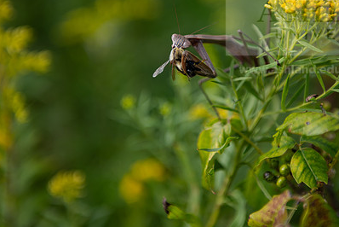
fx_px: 961
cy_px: 87
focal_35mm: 102
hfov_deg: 20.0
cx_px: 200
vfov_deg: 13.4
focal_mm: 70
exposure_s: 1/500
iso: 80
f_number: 3.2
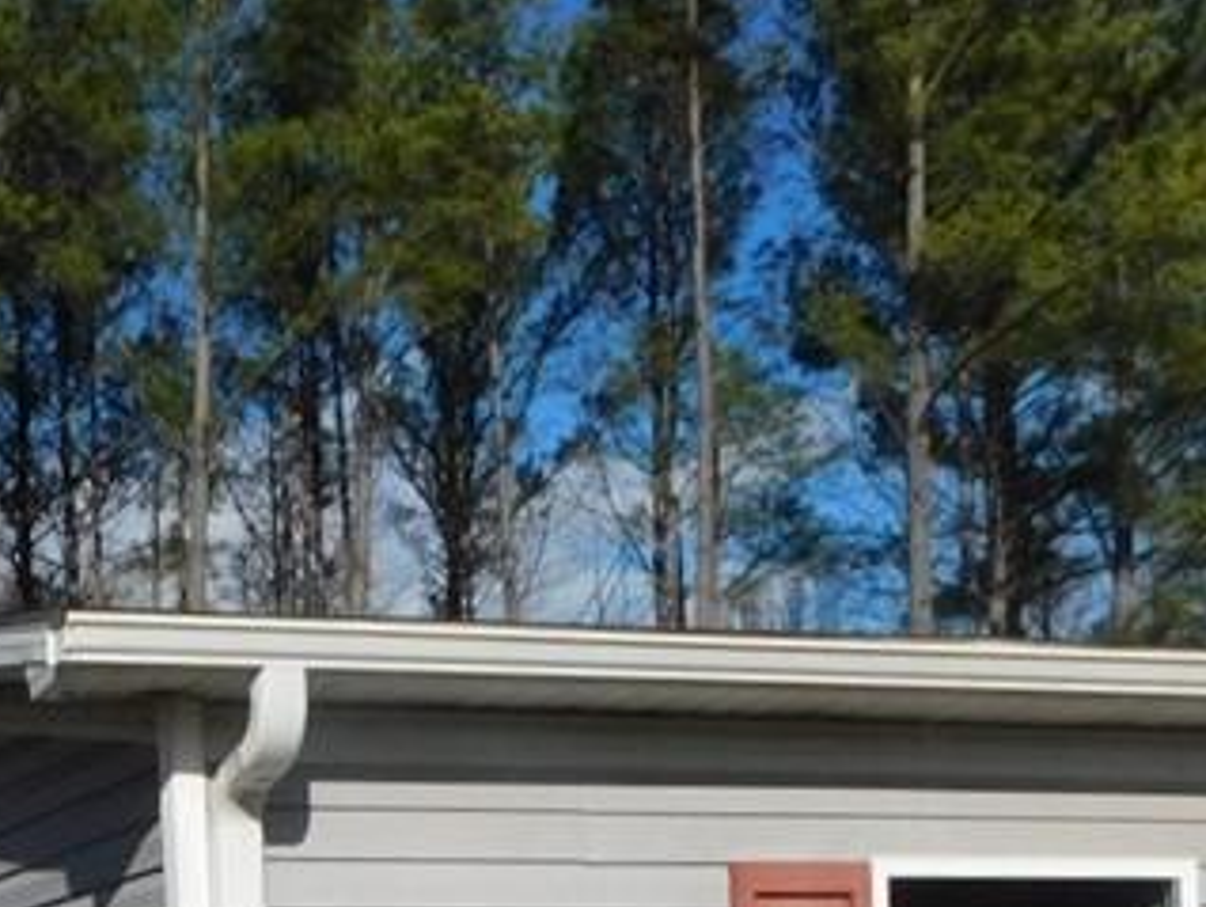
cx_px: -121
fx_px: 2580
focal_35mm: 74
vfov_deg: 18.4
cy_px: 1207
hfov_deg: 24.5
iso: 125
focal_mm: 4
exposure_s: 1/800
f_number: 6
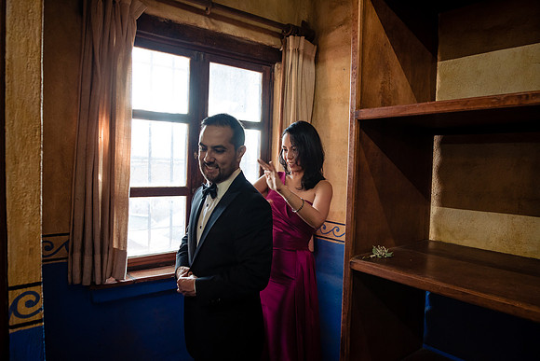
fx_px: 360
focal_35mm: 24
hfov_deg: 73.7
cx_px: 270
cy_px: 180
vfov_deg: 53.2
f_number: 3.5
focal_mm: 24
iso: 800
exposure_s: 1/100
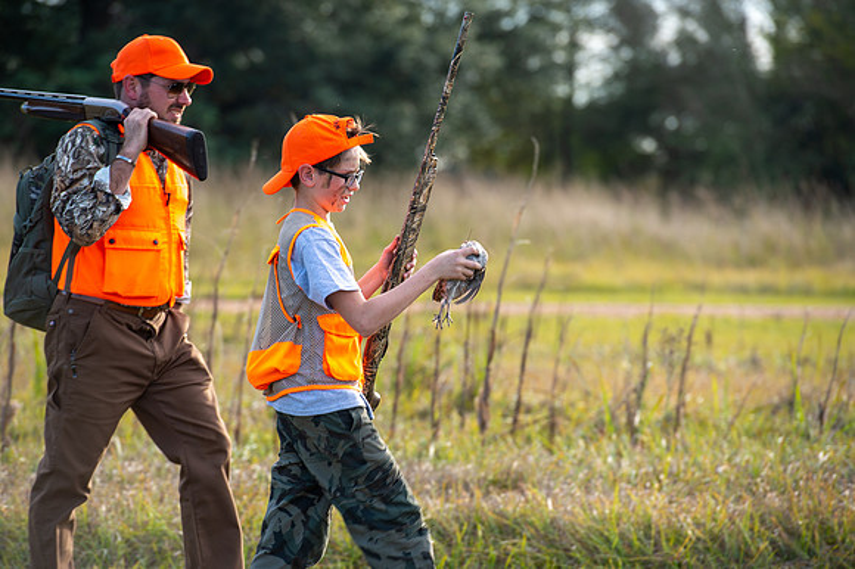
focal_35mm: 200
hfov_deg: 10.3
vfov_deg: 6.9
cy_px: 284
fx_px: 4747
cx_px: 428
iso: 100
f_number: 5.6
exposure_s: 1/200
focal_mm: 200
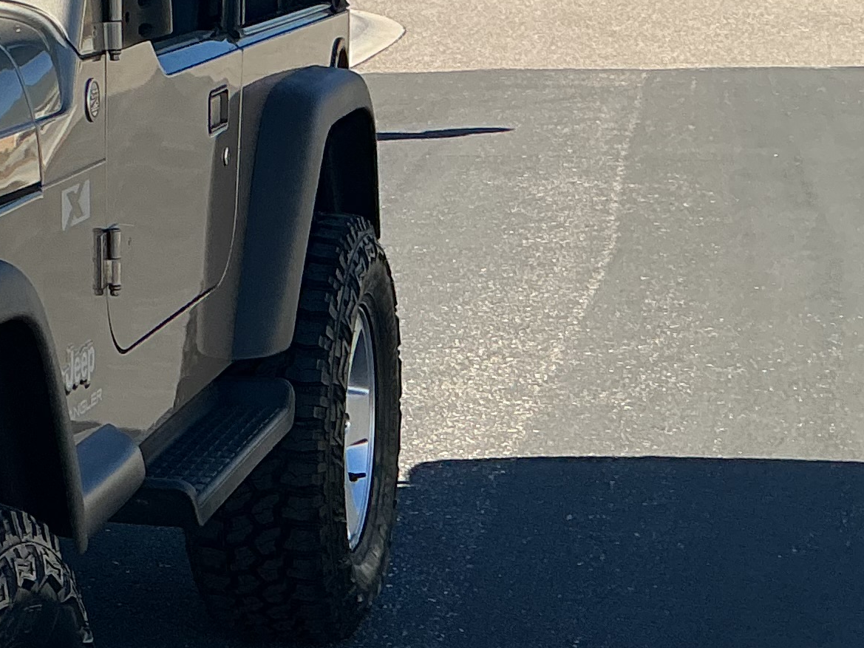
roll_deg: +0.3
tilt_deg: -9.6
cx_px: -436
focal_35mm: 100
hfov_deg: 17.6
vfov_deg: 14.8
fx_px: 2496
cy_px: 364
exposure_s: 1/842
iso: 25
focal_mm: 3
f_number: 1.8
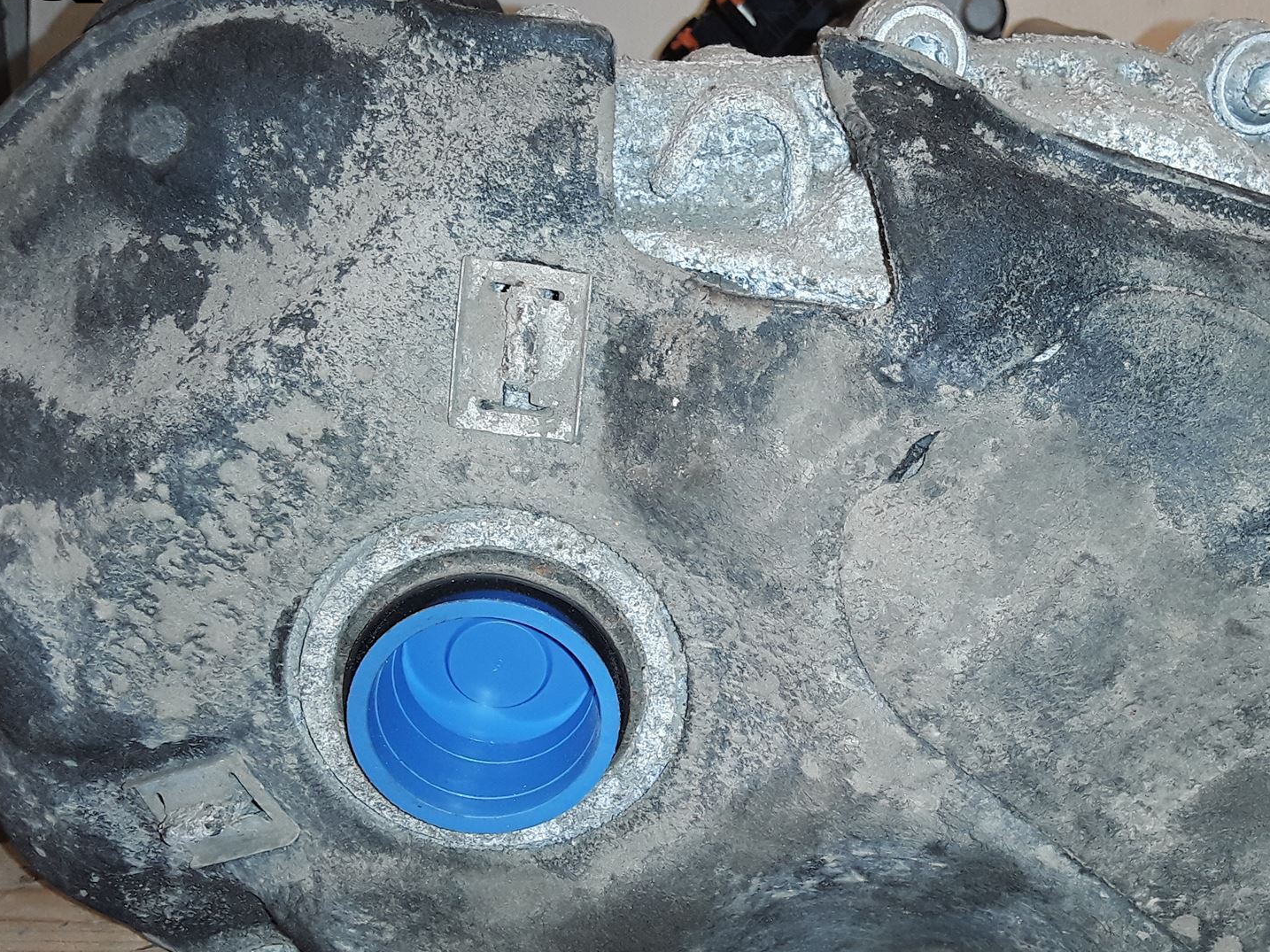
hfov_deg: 46.4
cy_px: 626
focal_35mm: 40
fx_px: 1467
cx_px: 789
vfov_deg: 35.6
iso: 50
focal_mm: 2.91
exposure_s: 1/50
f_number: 1.9
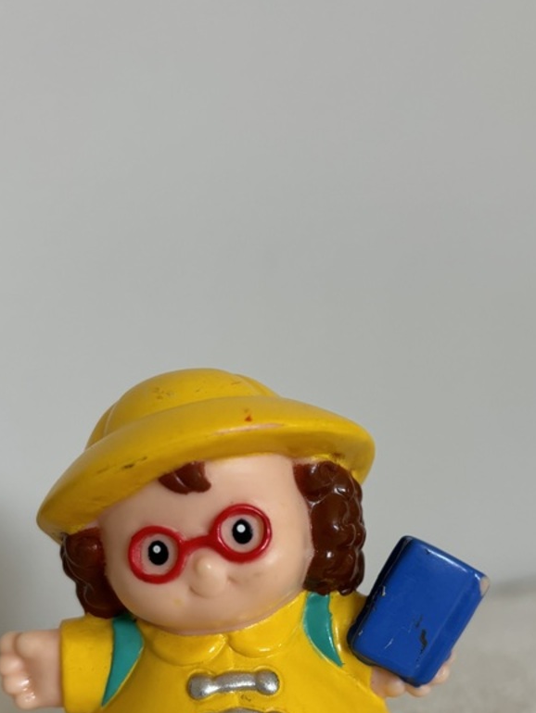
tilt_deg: -6.2
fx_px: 929
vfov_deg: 41.0
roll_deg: -0.5
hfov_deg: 32.2
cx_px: 277
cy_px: 520
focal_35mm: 45
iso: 100
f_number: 1.6
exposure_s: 1/121
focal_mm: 5.96
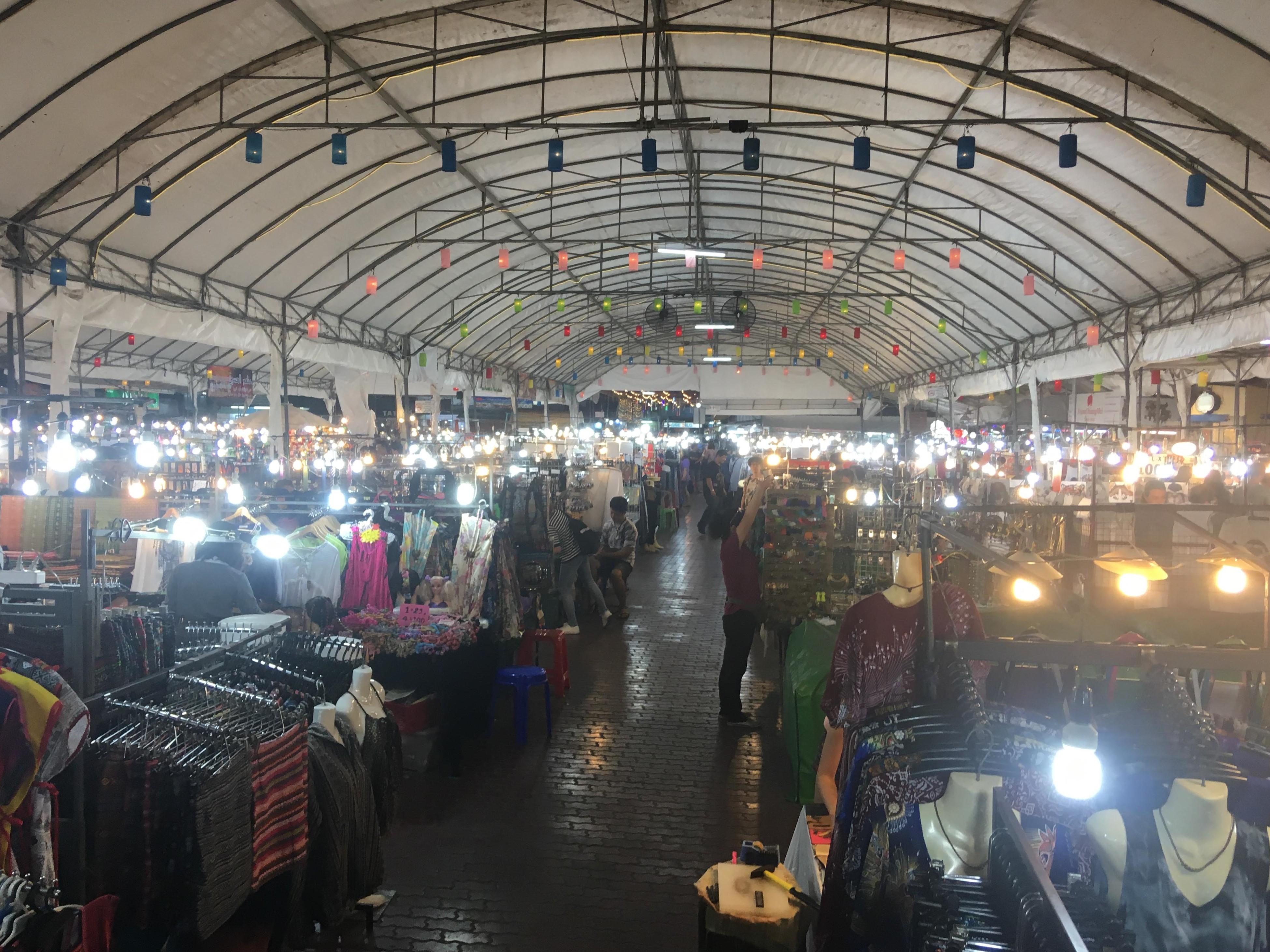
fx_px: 1064
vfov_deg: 48.2
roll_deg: -0.8
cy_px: 476
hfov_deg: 61.7
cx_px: 635
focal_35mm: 29
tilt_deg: -3.3
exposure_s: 1/33
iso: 32
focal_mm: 4.15
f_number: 2.2
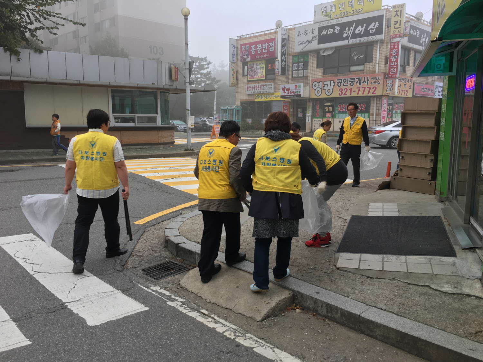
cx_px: 242
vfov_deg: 48.2
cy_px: 181
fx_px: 405
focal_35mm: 29
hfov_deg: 61.7
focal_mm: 4.15
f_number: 2.2
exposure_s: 1/120
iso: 25
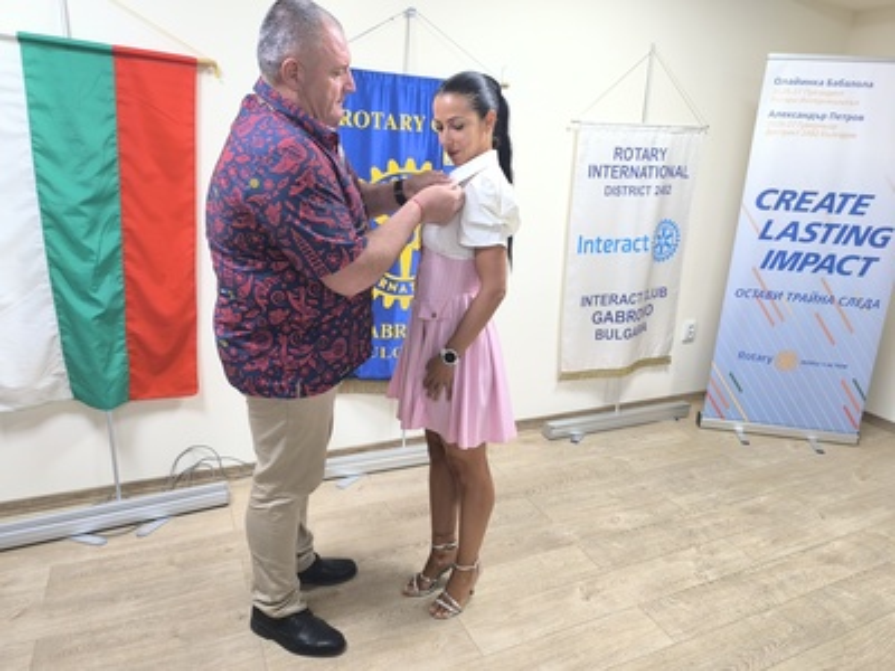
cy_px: 336
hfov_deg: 73.9
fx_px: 595
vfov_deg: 58.9
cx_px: 448
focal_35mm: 23
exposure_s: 1/50
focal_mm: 6.14
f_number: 1.65
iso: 1000
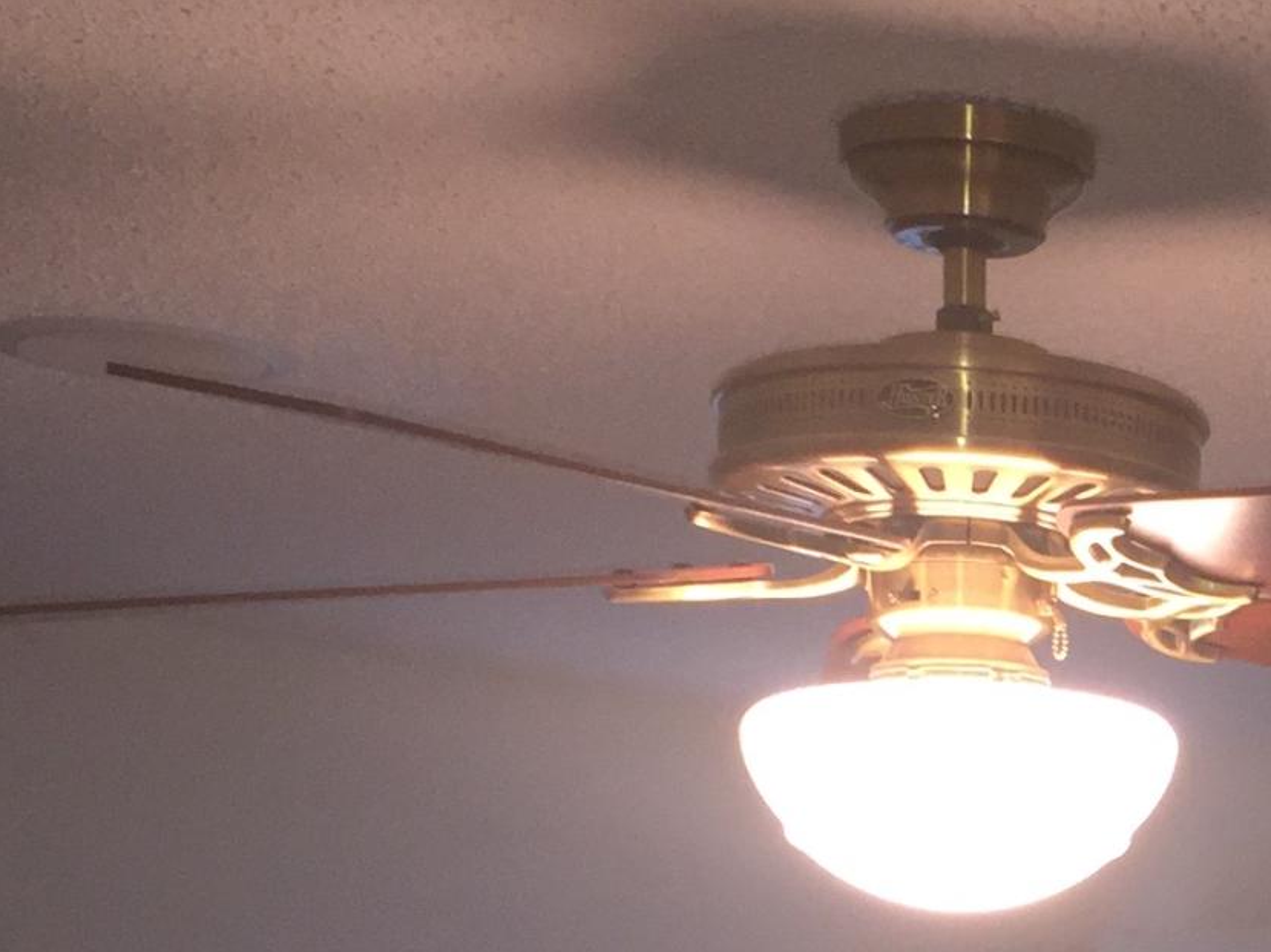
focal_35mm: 105
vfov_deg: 13.6
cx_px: 1512
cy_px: 1206
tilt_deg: +0.9
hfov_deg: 17.8
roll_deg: -2.3
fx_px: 3854
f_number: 2.2
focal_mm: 4.15
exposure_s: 1/30
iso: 64
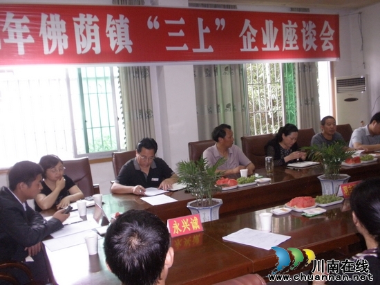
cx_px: 190
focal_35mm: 37
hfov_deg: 50.2
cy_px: 142
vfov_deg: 38.6
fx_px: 406
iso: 200
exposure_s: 1/30
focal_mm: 6.6
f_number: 3.5
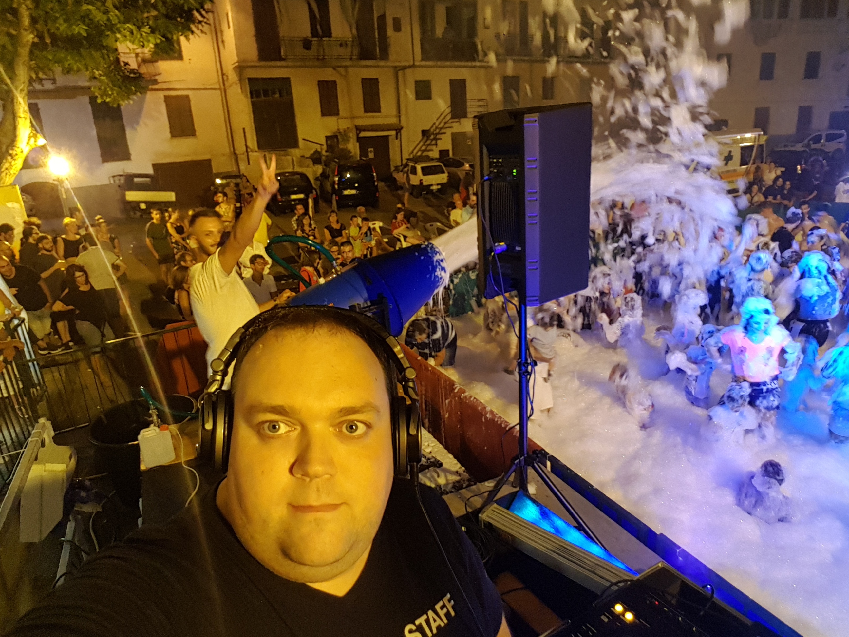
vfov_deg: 63.4
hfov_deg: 79.0
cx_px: 424
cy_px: 318
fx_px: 515
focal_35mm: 21
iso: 200
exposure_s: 1/17
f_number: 1.7
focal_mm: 2.1
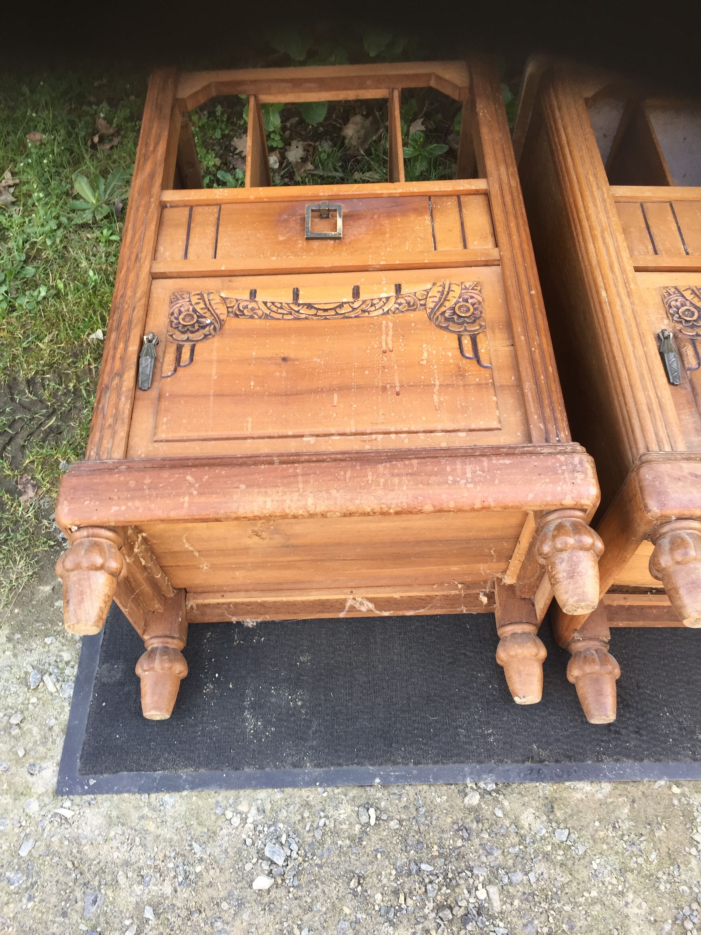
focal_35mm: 29
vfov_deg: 61.7
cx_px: 350
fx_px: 783
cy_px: 468
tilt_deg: -56.7
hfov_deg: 48.2
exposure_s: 1/100
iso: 50
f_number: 2.2
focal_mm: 4.15
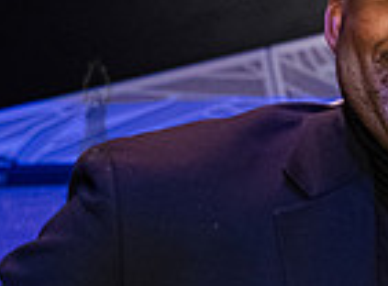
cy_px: 185
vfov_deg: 8.4
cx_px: 656
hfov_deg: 10.8
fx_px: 1939
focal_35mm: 174
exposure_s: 1/400
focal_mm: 35
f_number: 3.5
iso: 10000
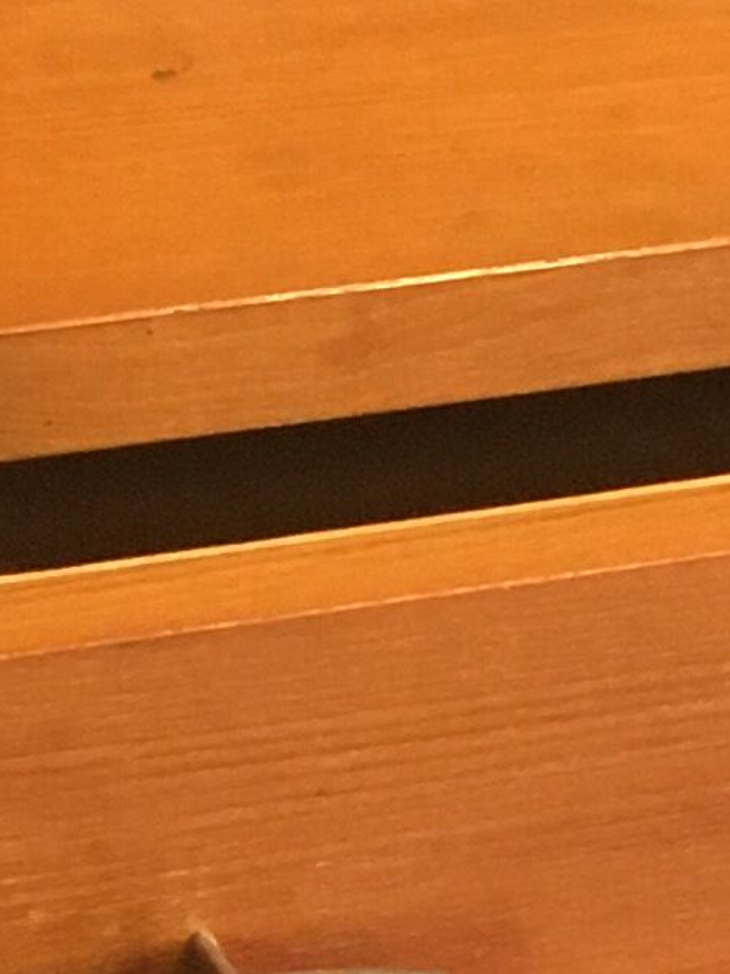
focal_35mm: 188
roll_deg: -9.4
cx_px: 492
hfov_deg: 7.9
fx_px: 5290
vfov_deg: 9.7
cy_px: 2054
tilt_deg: -41.9
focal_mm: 4.15
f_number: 2.2
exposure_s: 1/33
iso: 200
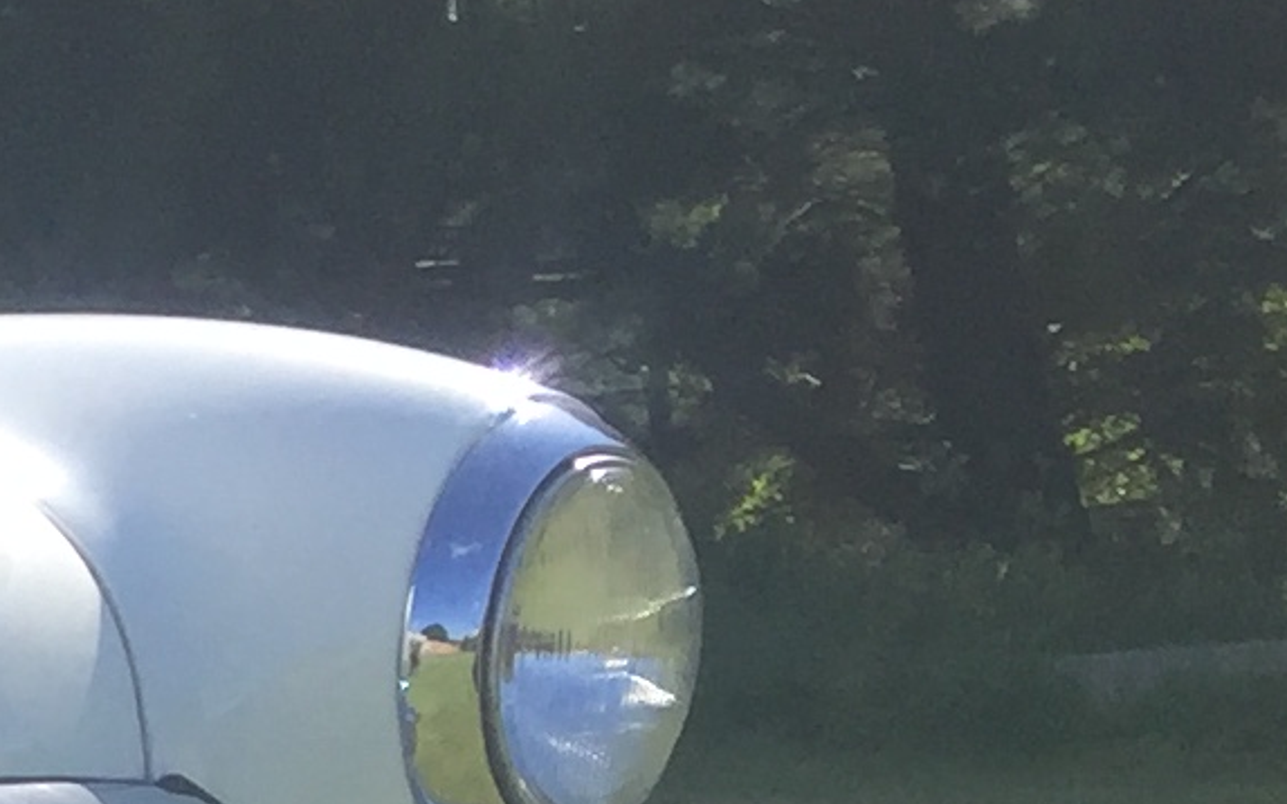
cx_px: -2278
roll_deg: +3.9
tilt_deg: -10.9
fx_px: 6138
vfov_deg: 7.2
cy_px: 1664
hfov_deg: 9.8
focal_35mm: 175
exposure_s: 1/1068
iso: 32
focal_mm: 4.15
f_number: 2.2
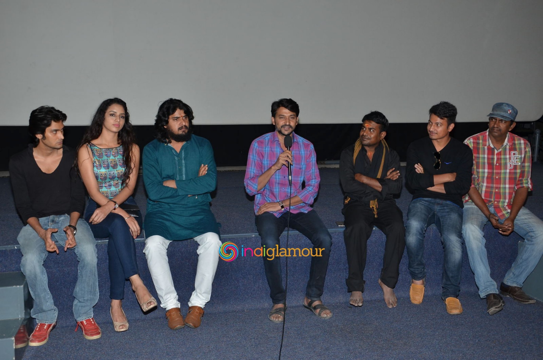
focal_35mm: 39
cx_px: 272
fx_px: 587
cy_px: 180
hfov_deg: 49.6
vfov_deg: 34.1
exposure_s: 1/125
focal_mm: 26
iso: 400
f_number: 5.6
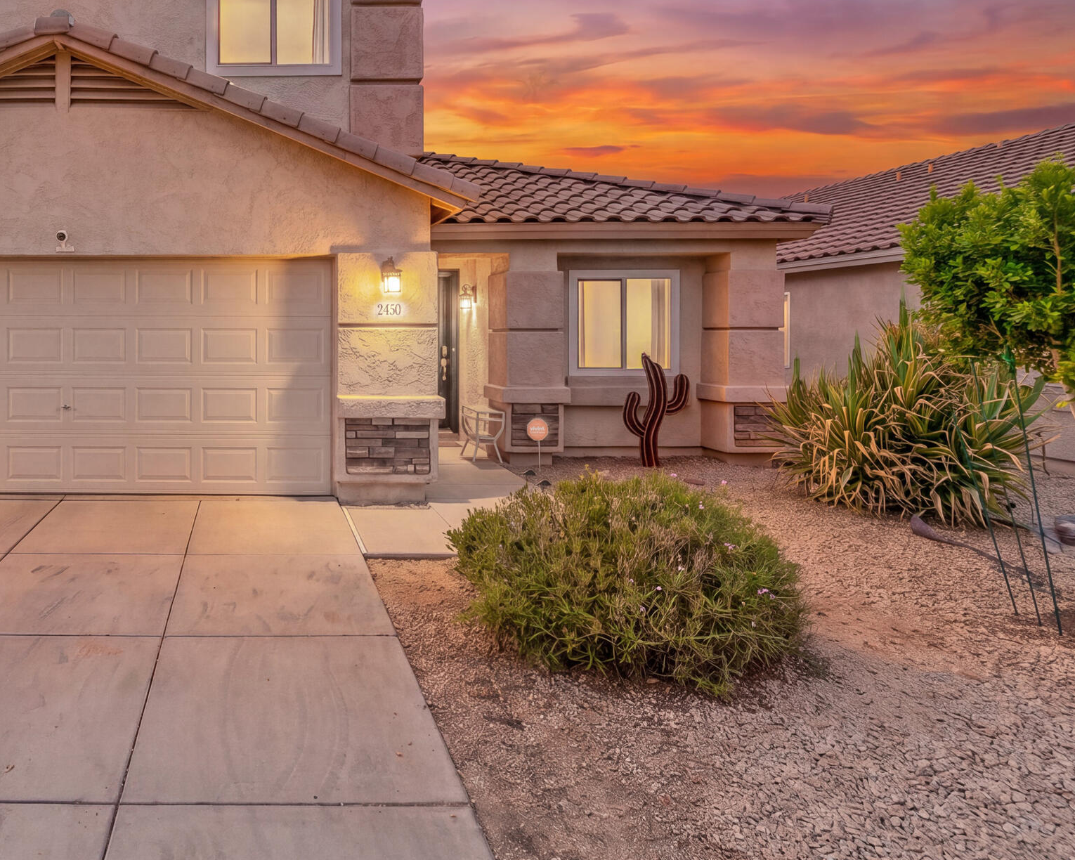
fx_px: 732
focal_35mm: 23
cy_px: 333
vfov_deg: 60.2
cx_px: 237
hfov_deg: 66.8
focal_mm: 10
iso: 400
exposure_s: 1/125
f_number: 11
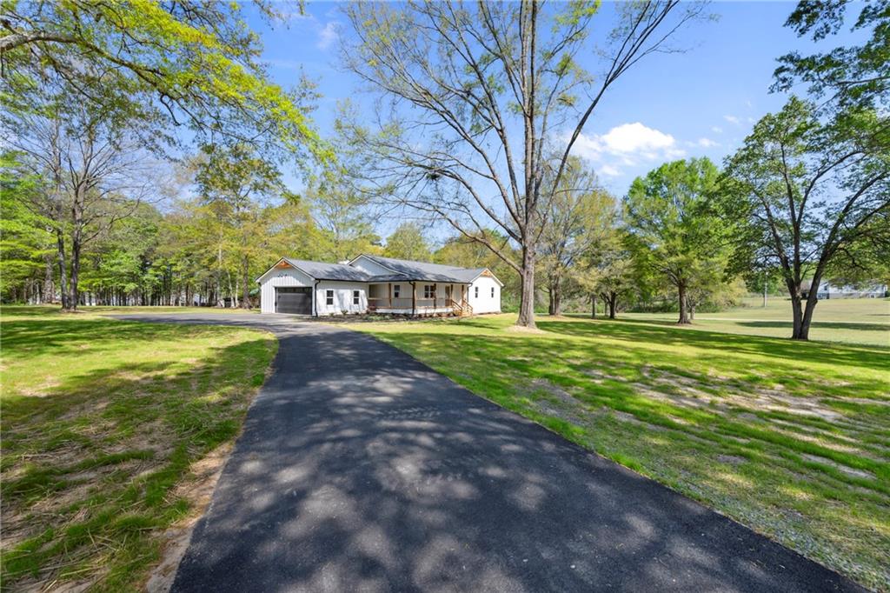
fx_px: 346
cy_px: 296
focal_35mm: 14
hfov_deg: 104.3
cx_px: 445
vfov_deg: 81.2
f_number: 8
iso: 100
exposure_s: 1/40
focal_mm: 14
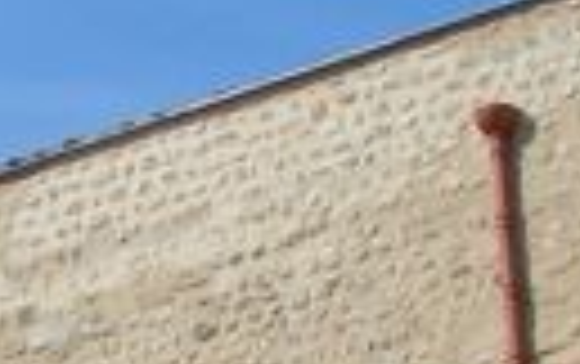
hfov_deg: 10.2
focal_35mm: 200
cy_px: 710
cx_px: -225
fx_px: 3166
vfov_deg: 6.4
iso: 50
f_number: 4.8
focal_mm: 7.8
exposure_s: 1/567
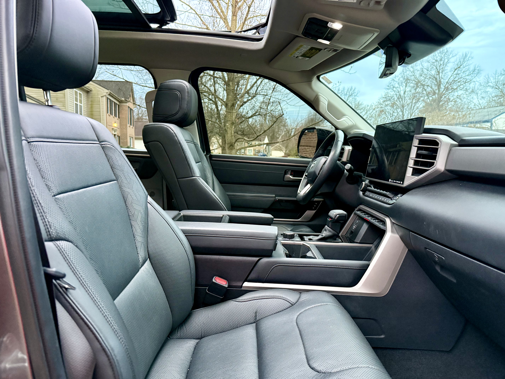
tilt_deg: -4.6
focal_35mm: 24
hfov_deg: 71.6
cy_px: 190
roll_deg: -0.3
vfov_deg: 56.8
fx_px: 350
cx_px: 252
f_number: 1.78
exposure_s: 1/46
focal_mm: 6.76
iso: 800
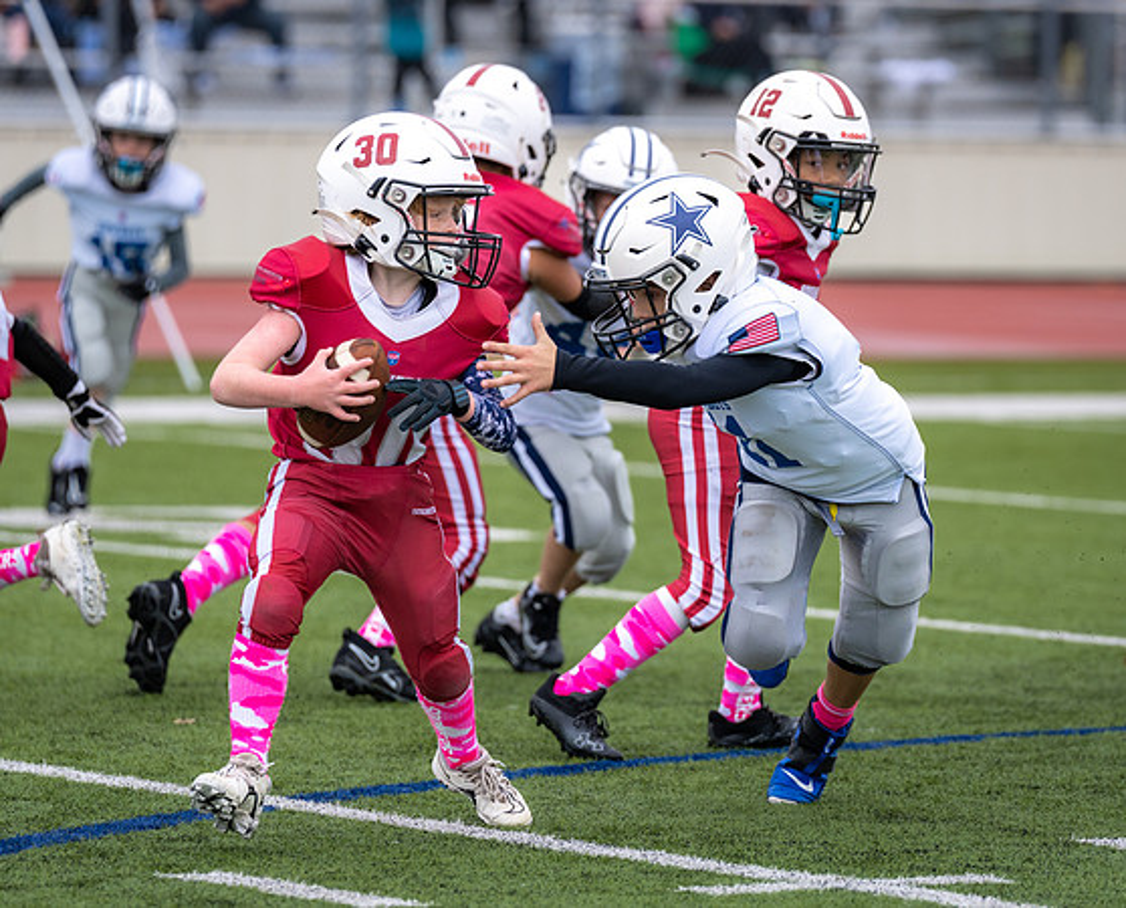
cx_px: 714
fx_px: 9117
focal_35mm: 273
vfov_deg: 5.7
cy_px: 426
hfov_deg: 7.1
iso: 250
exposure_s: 1/1250
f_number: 3.5
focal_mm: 200
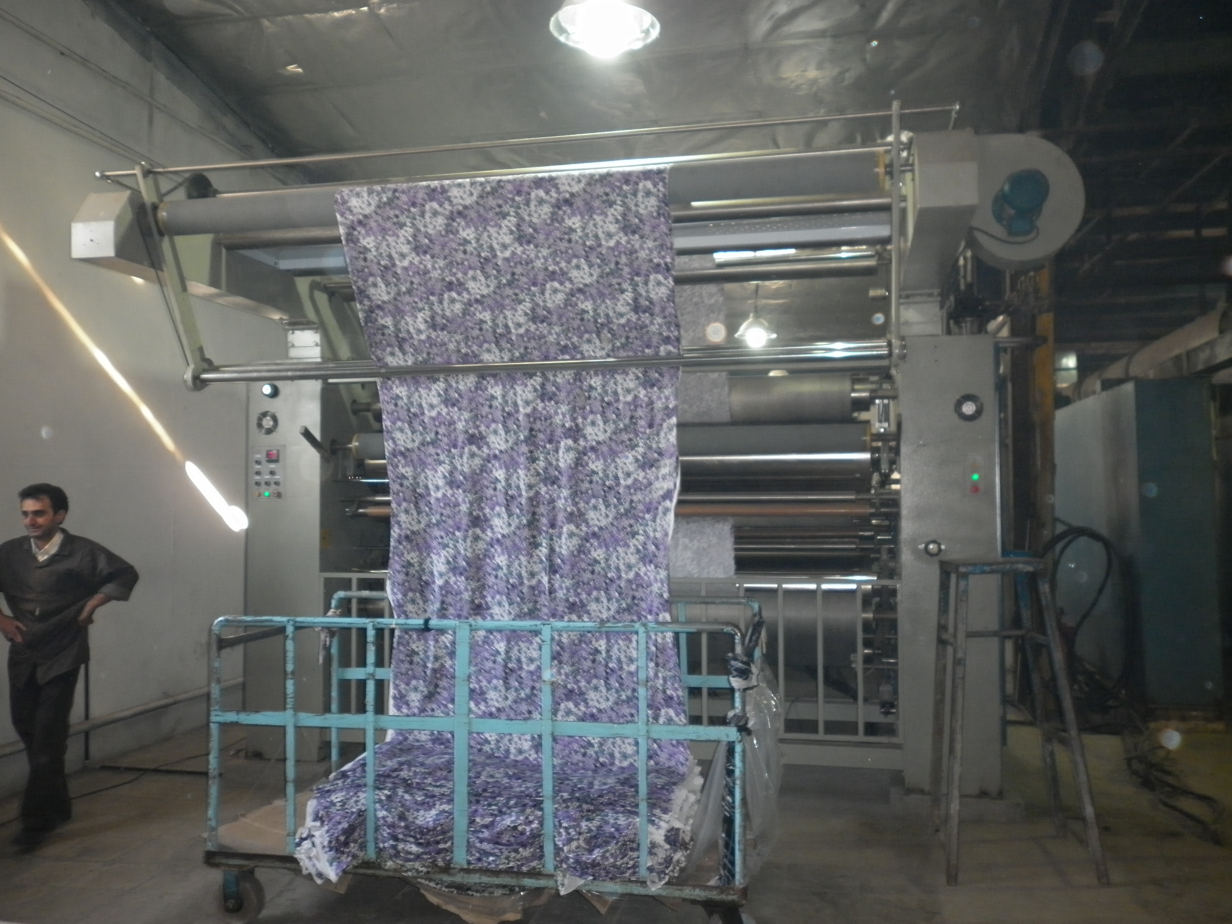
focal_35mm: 29
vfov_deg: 48.2
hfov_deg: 61.7
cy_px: 462
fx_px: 1032
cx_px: 616
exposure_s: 1/30
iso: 160
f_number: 2.8
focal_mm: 5.3
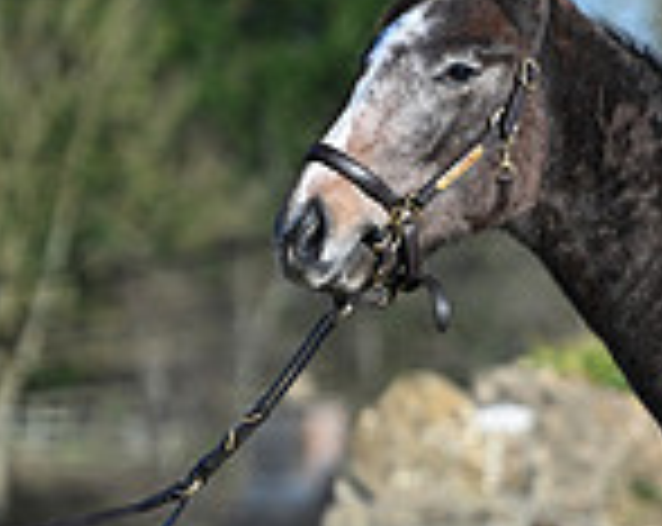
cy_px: 519
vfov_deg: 2.7
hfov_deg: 3.4
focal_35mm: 575
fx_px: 11243
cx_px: 1175
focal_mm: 155
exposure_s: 1/1250
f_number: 3.5
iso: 140
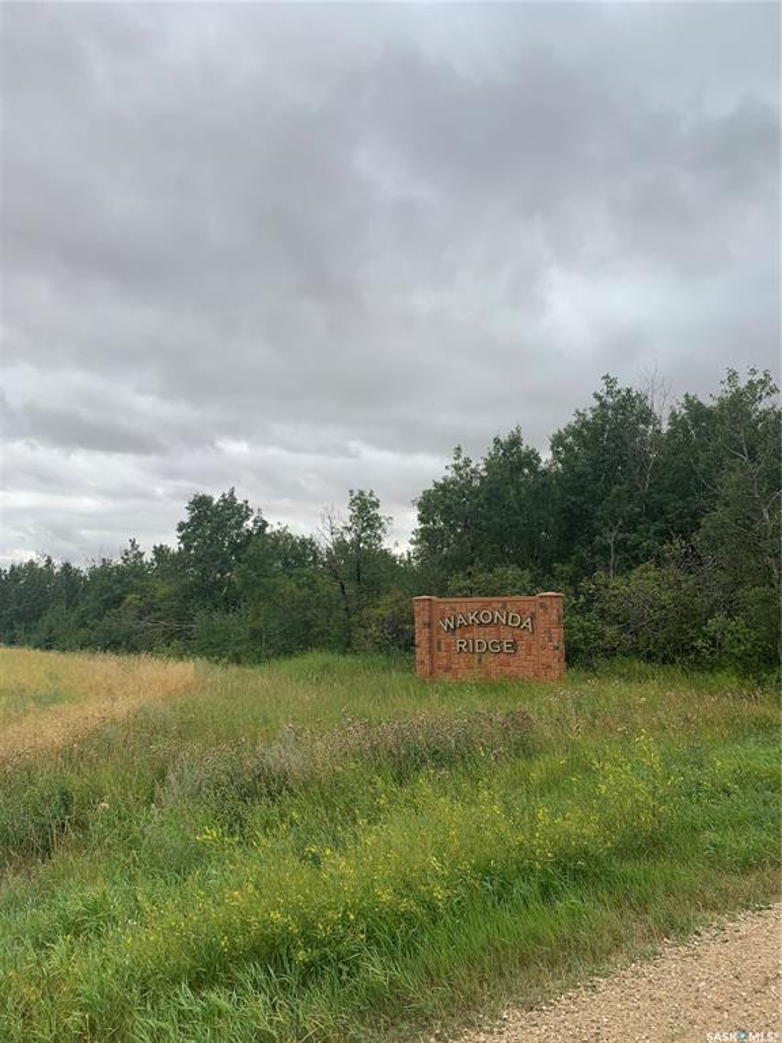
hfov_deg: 53.1
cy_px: 522
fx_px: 783
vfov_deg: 67.3
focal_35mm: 26
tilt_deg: +6.5
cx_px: 391
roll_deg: +1.7
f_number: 1.8
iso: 25
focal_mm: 4.25
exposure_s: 1/1812
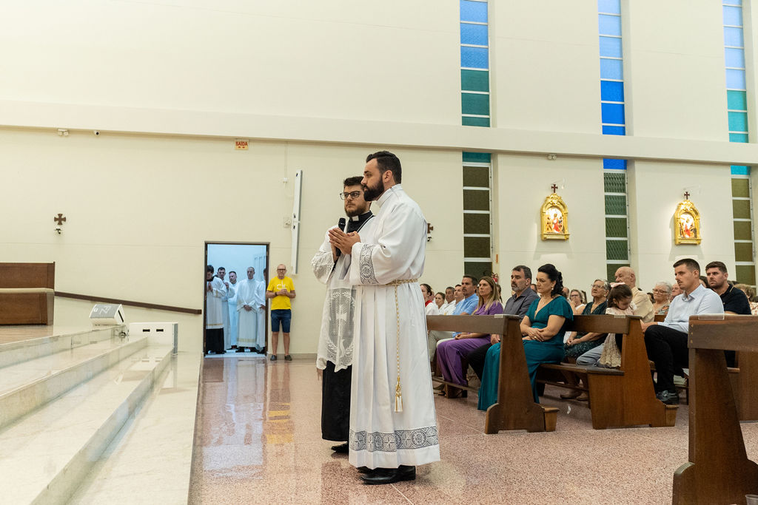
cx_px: 379
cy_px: 252
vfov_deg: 42.6
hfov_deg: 60.6
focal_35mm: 31
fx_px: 649
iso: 2000
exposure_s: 1/200
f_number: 3.2
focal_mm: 20
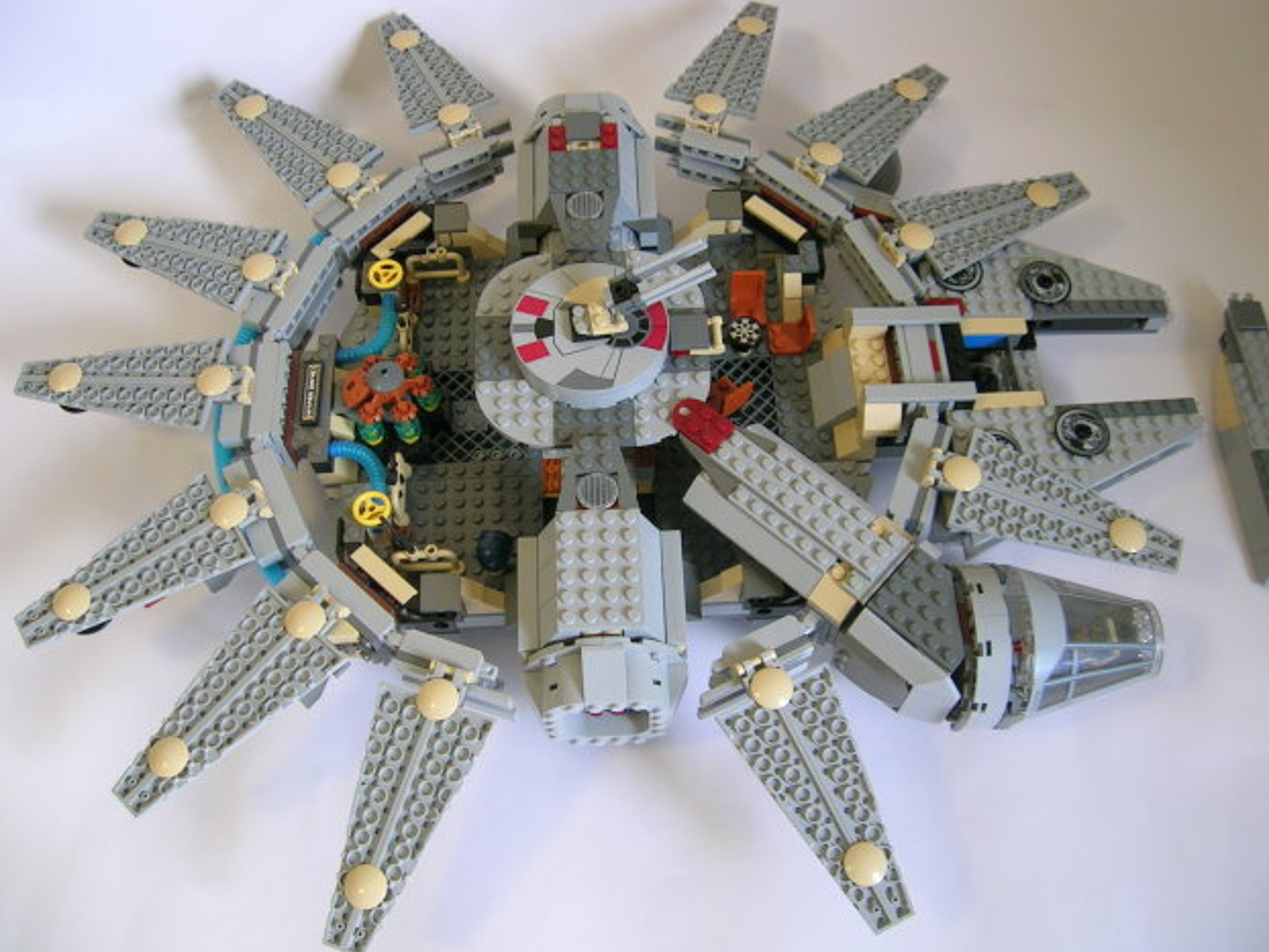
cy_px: 477
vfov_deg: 39.7
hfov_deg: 51.3
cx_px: 630
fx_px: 1320
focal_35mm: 36
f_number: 2.8
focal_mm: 5.4
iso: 50
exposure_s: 1/9
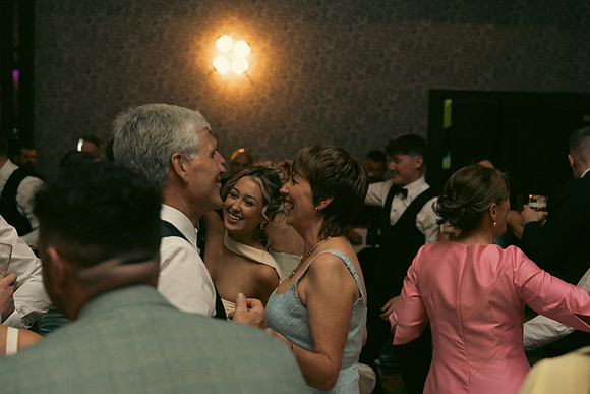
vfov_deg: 25.5
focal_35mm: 53
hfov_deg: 37.5
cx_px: 295
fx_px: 869
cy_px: 197
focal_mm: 53
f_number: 3.5
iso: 2500
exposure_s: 1/200
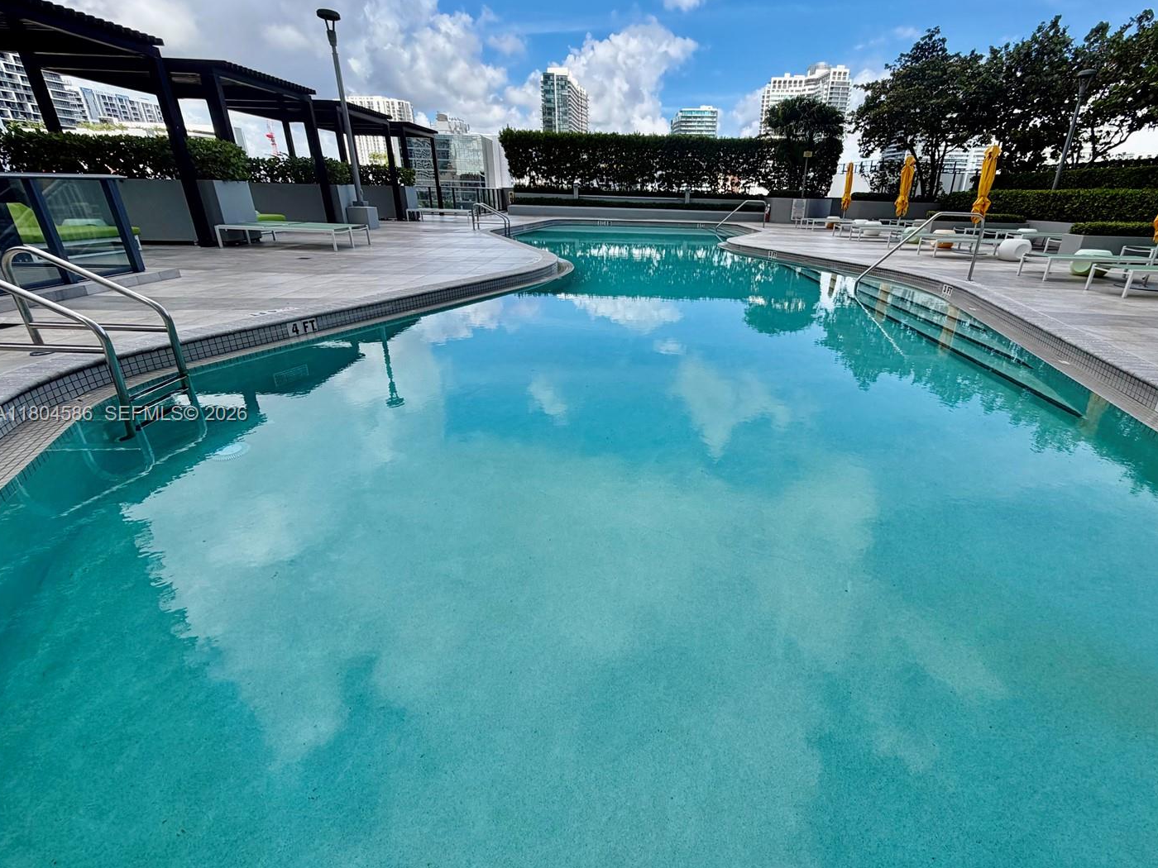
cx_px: 652
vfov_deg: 78.1
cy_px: 415
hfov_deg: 94.0
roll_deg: -1.1
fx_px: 535
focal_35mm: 16
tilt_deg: -22.8
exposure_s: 1/770
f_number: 2.2
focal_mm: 2.22
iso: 40
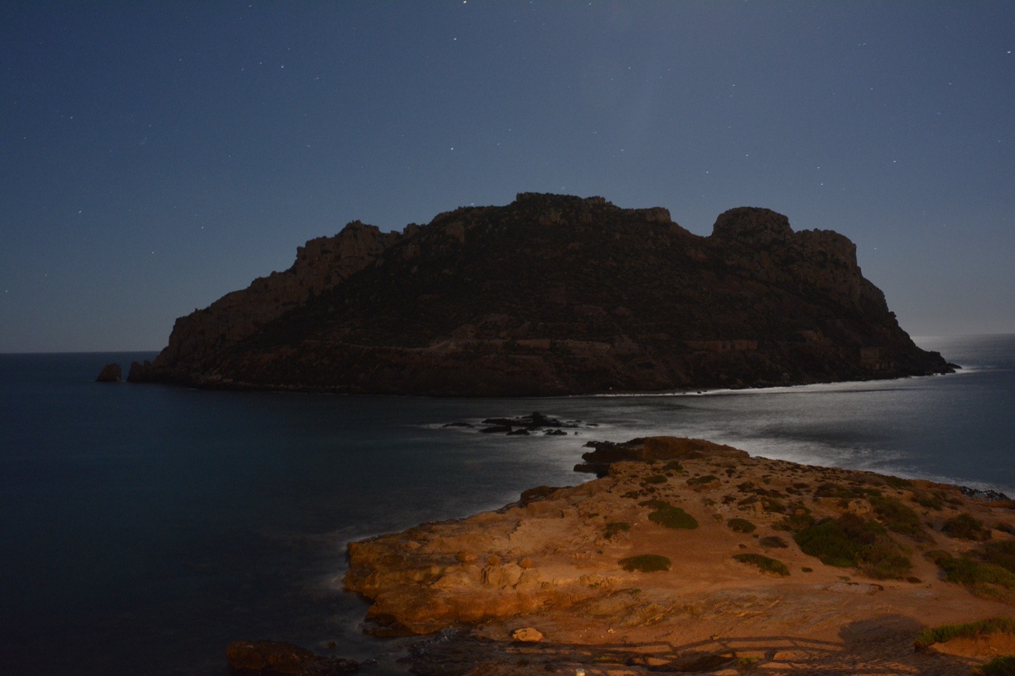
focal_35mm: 33
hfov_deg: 57.2
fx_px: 930
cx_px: 508
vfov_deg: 40.0
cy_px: 338
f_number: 8
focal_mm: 22
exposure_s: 30
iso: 800
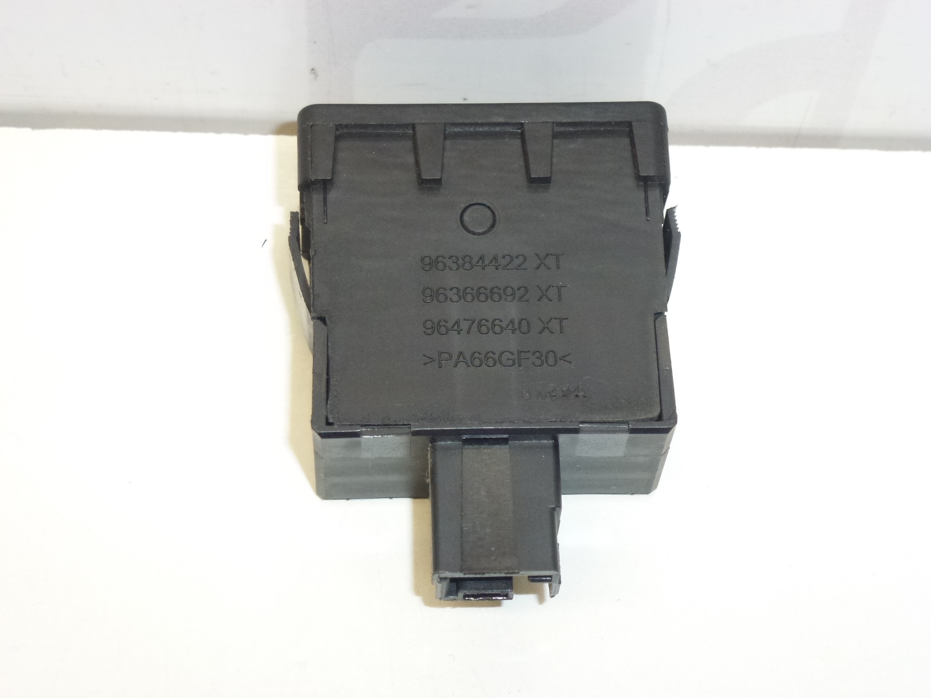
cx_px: 466
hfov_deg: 23.8
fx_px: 2205
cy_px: 349
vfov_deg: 18.0
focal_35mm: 82
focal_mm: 14.8
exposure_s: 1/125
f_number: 4.8
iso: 400
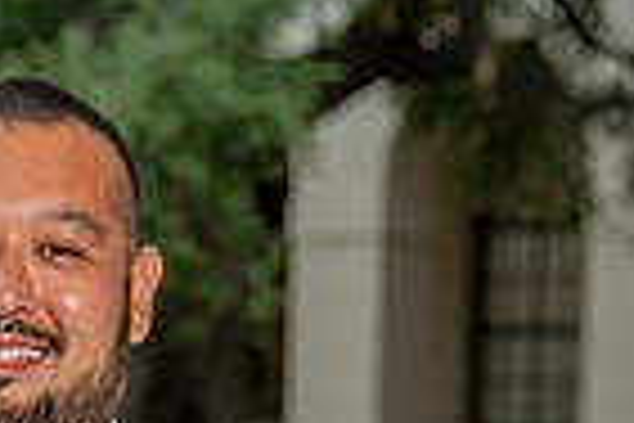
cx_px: -19
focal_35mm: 230
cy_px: 777
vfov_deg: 5.9
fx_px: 4050
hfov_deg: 8.9
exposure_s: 1/200
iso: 200
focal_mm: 53
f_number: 3.5
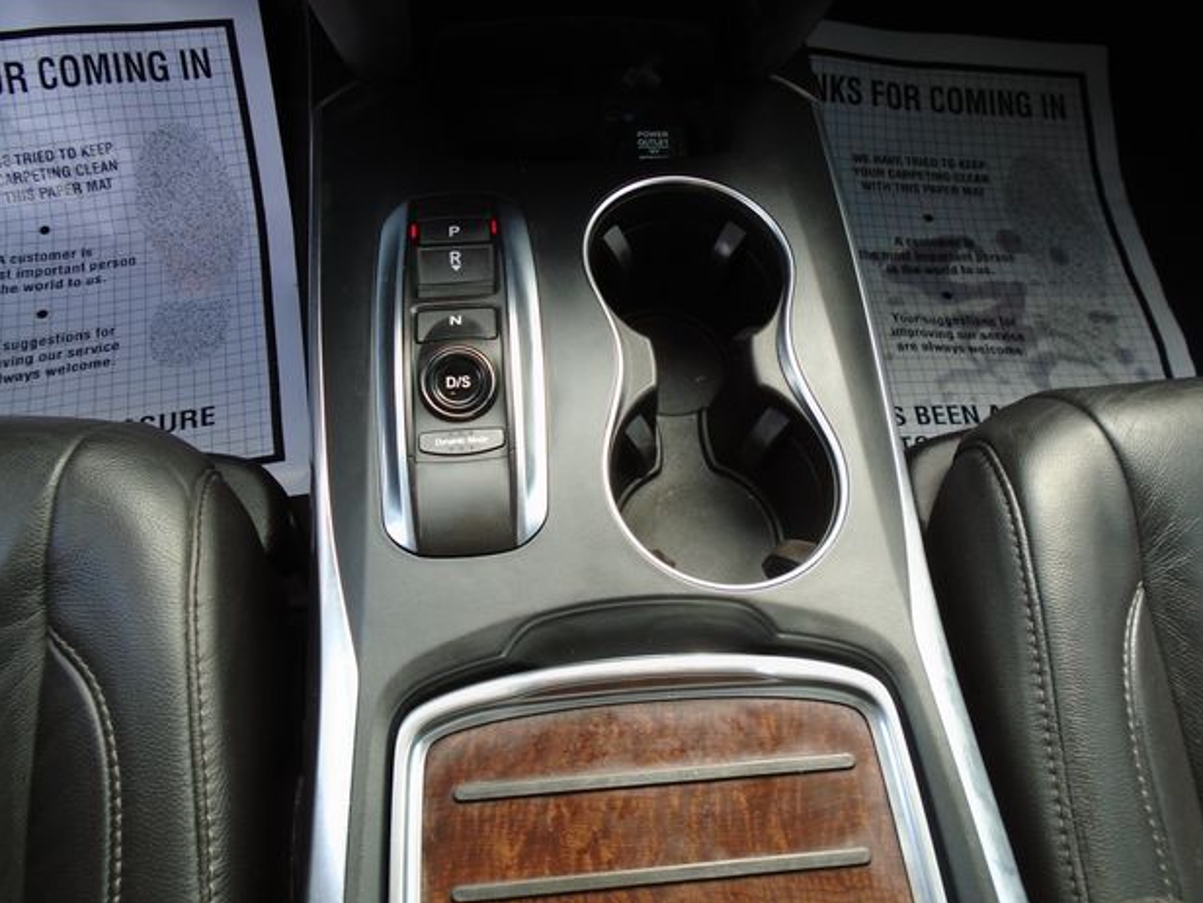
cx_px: 590
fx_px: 938
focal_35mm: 27
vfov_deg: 51.4
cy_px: 453
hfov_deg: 65.3
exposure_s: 1/60
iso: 100
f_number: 3.2
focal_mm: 4.6
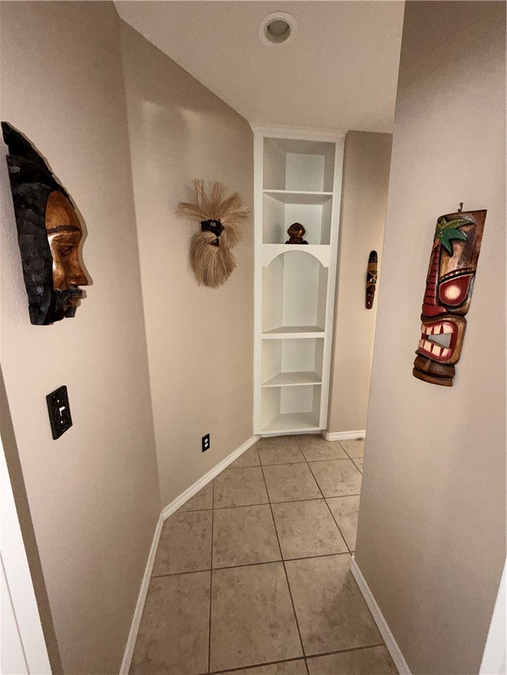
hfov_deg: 85.7
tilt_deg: -12.0
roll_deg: -0.4
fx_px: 273
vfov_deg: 102.1
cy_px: 338
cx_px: 254
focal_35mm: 14
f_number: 2.2
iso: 200
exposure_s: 1/60
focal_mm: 2.22
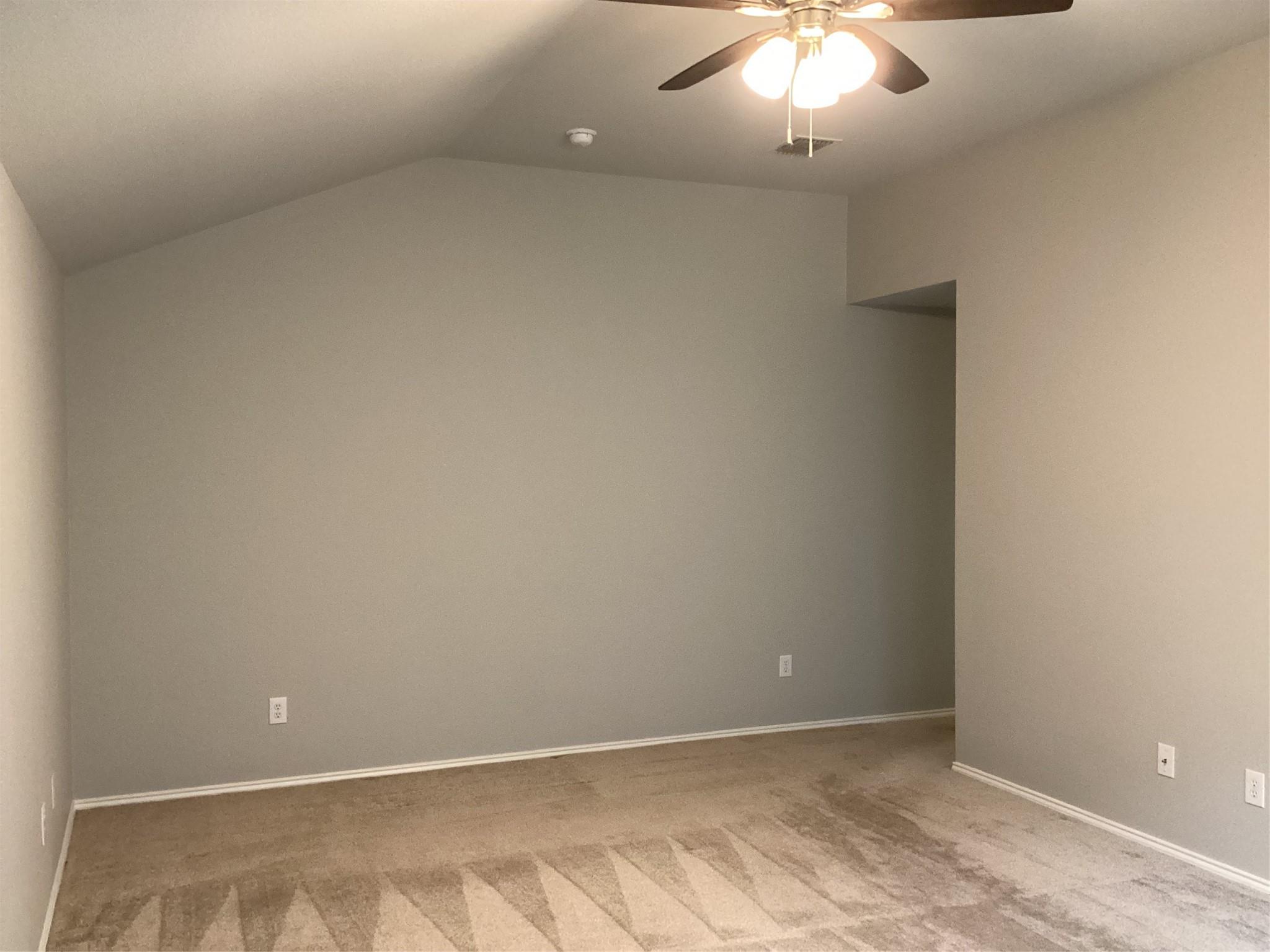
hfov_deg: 58.4
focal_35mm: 31
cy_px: 476
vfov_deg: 45.4
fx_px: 1137
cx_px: 635
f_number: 2.4
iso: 400
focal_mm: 3.3
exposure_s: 1/40
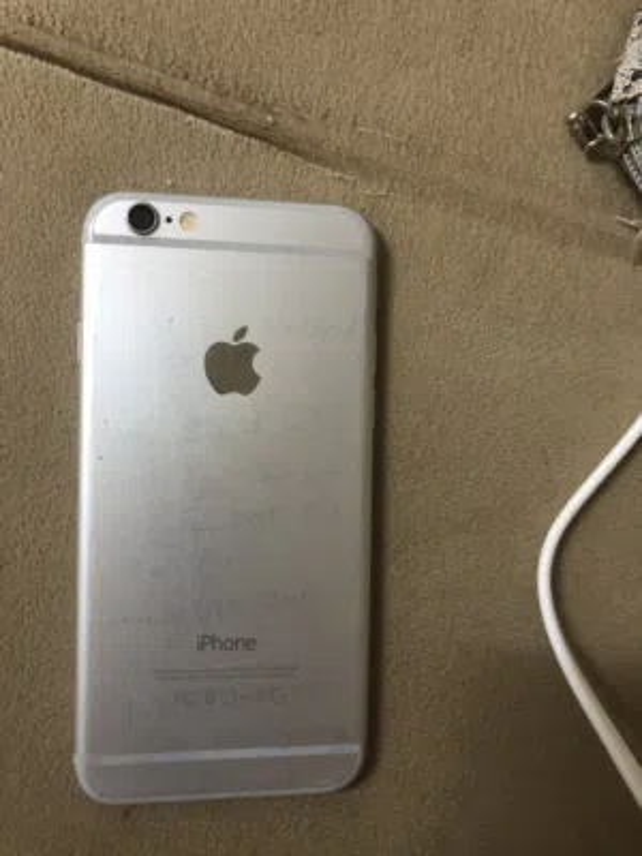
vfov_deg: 63.4
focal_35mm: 28
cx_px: 321
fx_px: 692
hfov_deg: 49.7
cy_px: 428
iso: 100
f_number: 1.8
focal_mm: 3.99
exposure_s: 1/10
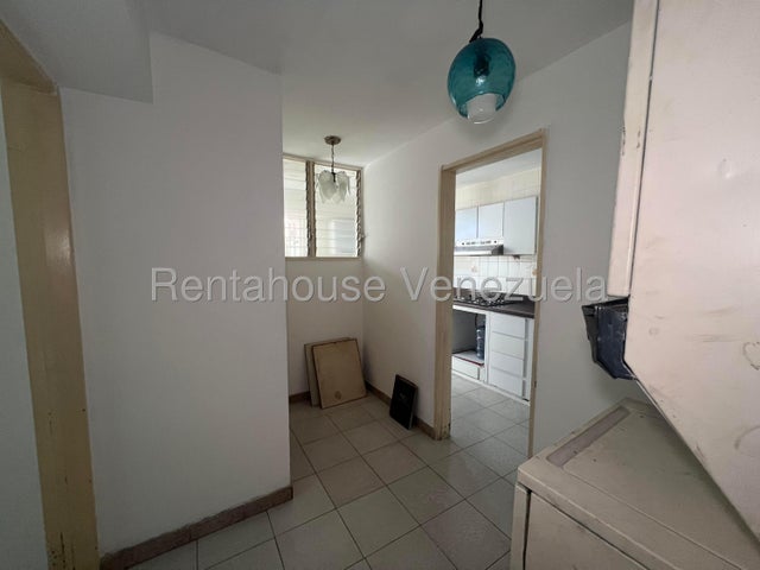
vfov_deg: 89.9
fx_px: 285
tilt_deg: -6.0
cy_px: 285
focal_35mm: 13
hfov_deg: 106.2
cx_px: 380
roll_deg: +0.0
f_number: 1.8
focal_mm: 1.57
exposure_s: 1/60
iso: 200
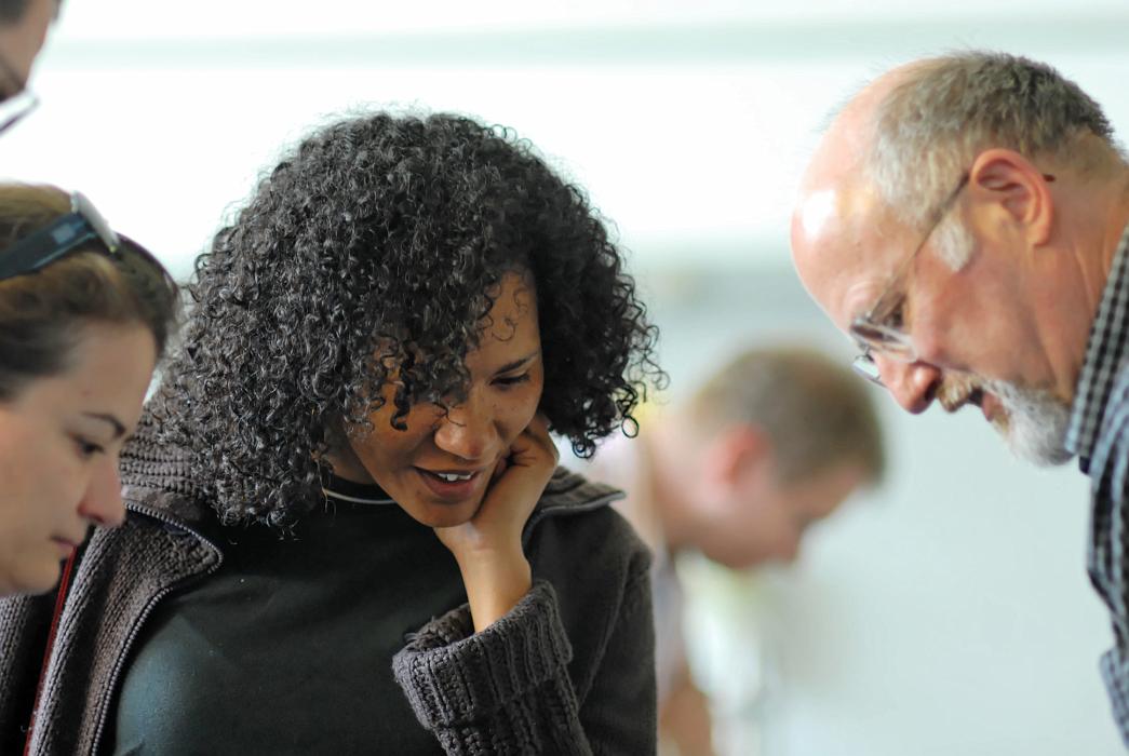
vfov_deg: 6.8
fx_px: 6359
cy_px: 378
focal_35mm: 202
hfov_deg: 10.1
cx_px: 564
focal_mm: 135
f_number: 2
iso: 400
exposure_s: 1/80
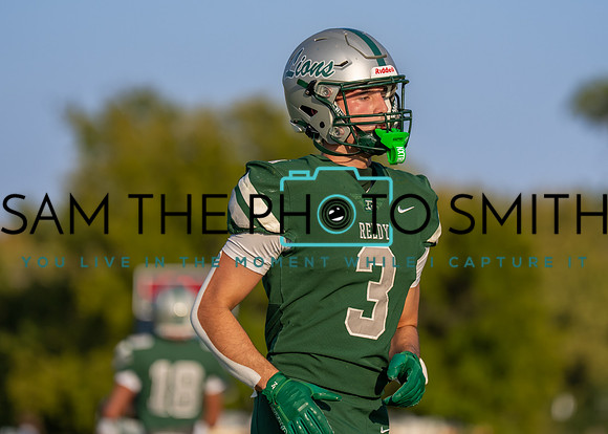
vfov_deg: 4.3
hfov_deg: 6.0
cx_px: 328
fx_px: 5786
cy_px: 200
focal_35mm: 335
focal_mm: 200
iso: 100
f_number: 2.8
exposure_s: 1/2000
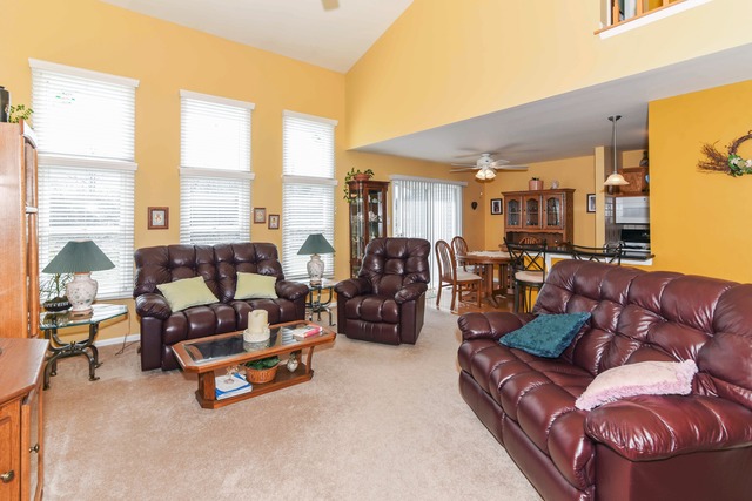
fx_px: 334
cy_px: 250
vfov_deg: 73.8
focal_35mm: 16
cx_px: 376
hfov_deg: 96.7
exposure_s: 1/100
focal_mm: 16
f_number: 8
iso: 200
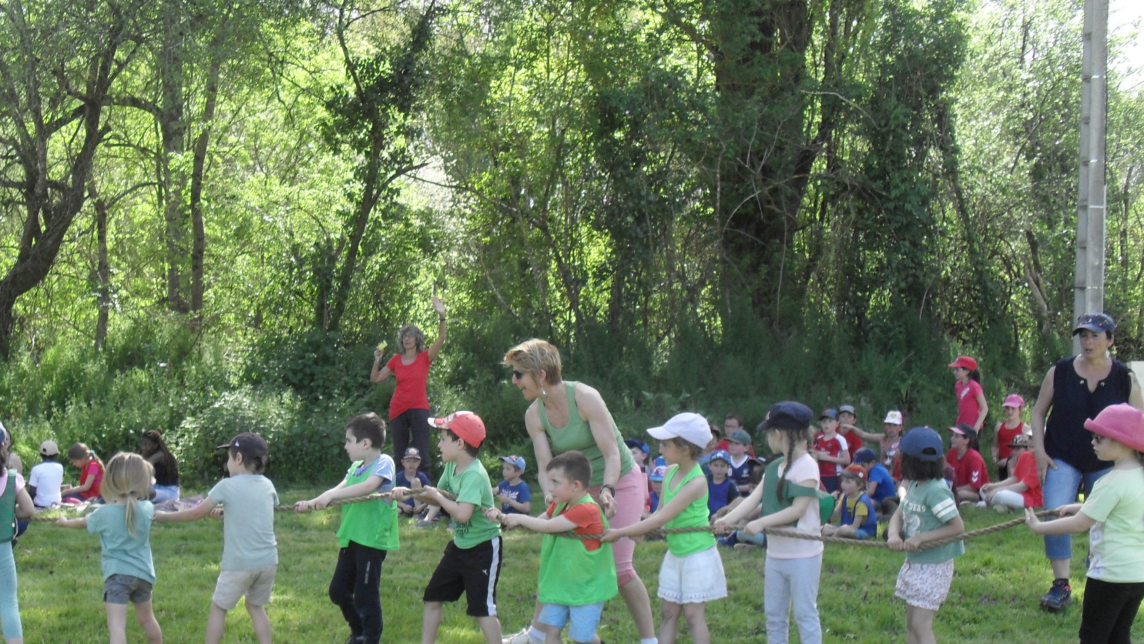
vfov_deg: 26.3
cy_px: 464
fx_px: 1365
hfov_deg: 45.3
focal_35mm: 45
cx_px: 473
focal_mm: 6.3
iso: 100
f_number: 3.2
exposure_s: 1/250
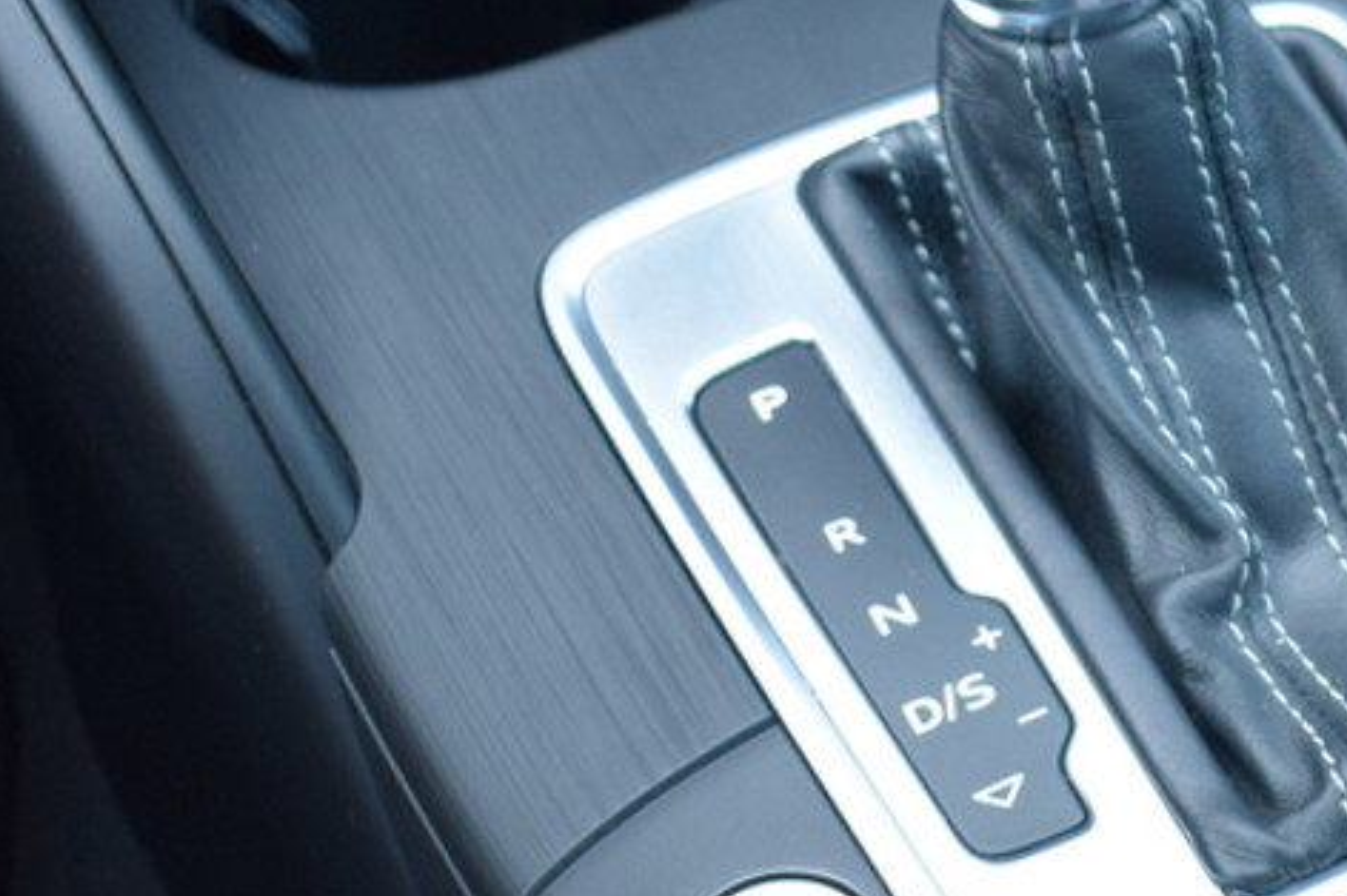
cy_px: 458
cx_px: 1435
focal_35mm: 93
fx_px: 3495
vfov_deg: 14.6
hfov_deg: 20.9
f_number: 4
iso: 720
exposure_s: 1/60
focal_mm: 21
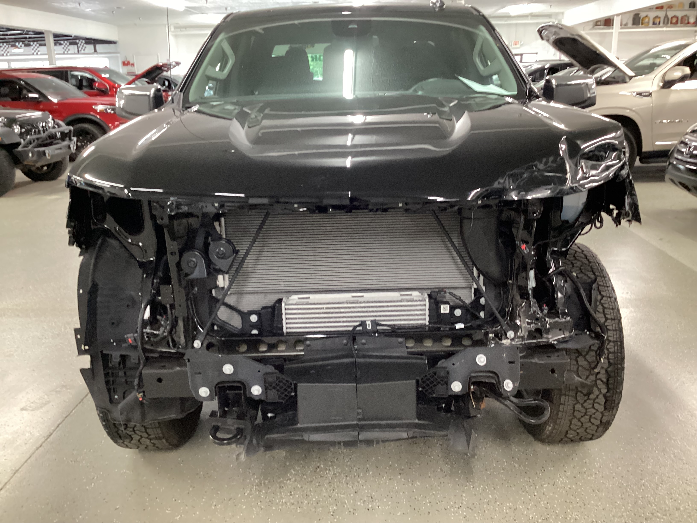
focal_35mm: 31
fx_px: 624
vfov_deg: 45.4
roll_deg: +1.6
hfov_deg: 58.4
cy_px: 262
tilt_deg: -17.7
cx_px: 348
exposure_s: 1/30
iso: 500
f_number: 2.4
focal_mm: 3.3
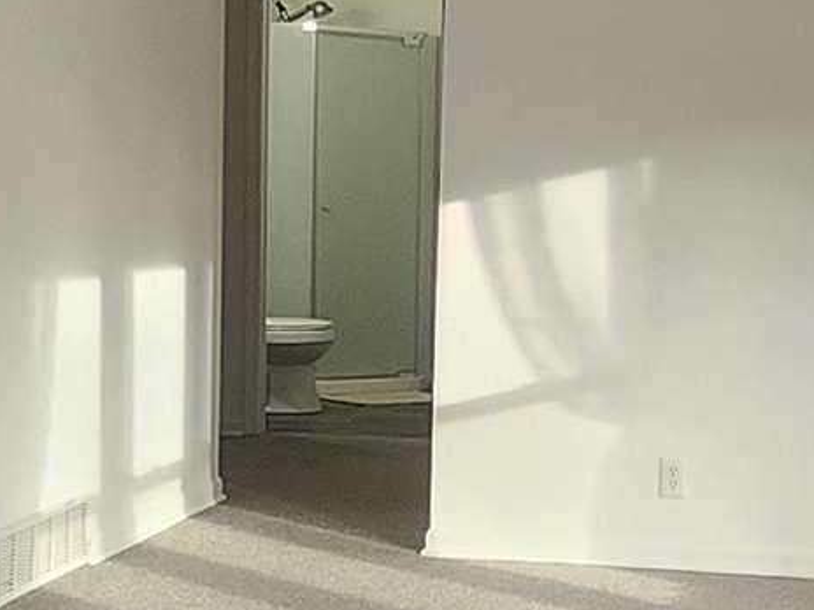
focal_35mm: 86
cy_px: 486
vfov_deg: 17.0
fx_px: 2022
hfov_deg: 22.6
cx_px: 596
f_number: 2.2
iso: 160
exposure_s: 1/60
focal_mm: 1.74
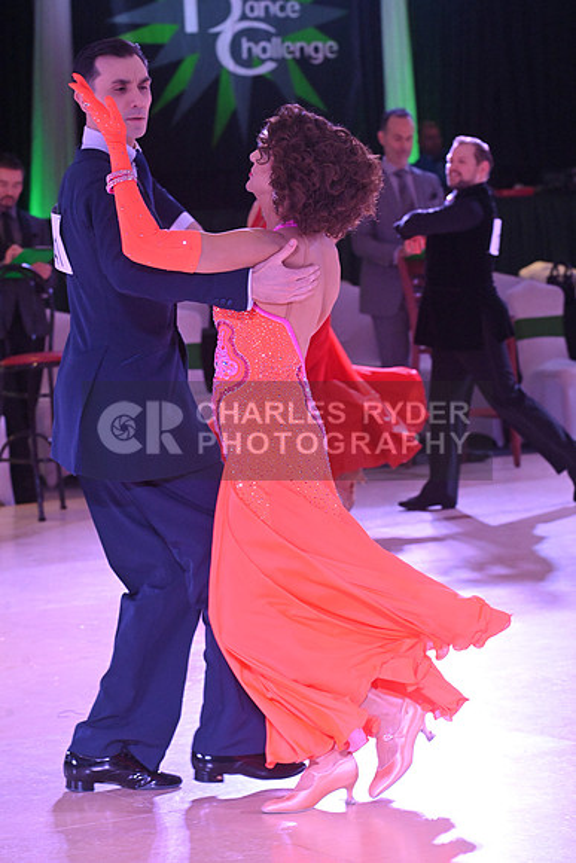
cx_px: 288
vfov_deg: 15.8
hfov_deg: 10.6
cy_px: 432
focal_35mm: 130
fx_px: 3118
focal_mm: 130
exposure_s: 1/320
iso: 5000
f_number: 8
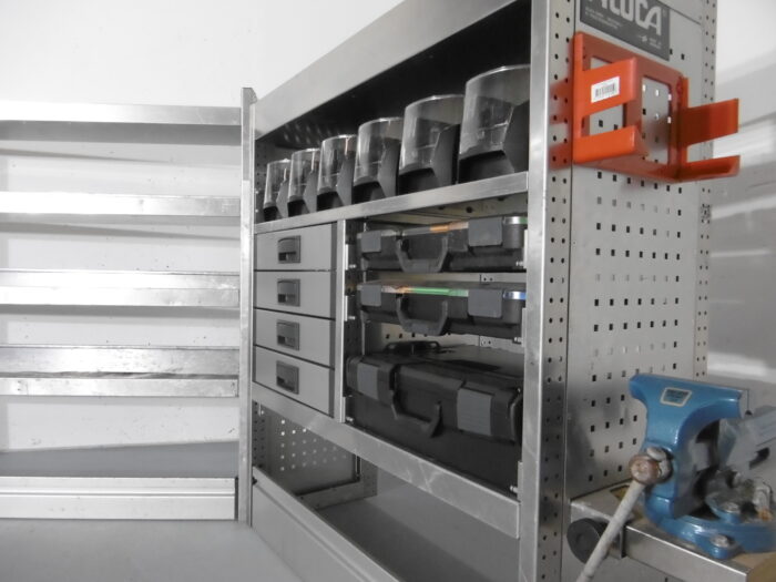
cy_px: 291
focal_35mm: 24
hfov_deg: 71.6
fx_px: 538
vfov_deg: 56.8
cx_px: 388
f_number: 3.1
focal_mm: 4.3
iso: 500
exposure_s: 1/125
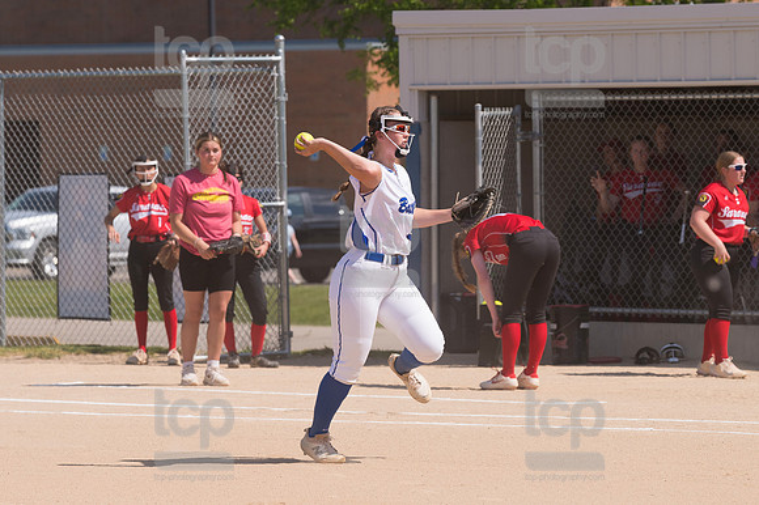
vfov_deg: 5.6
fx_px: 5204
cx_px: 380
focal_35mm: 247
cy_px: 252
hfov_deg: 8.3
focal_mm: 165
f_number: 5.6
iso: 250
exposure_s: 1/1600
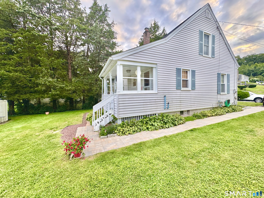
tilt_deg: -2.0
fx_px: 107
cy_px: 99
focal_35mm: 14
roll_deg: +0.4
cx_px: 132
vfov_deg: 85.7
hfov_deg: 102.1
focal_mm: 2.22
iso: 40
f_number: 2.2
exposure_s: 1/99
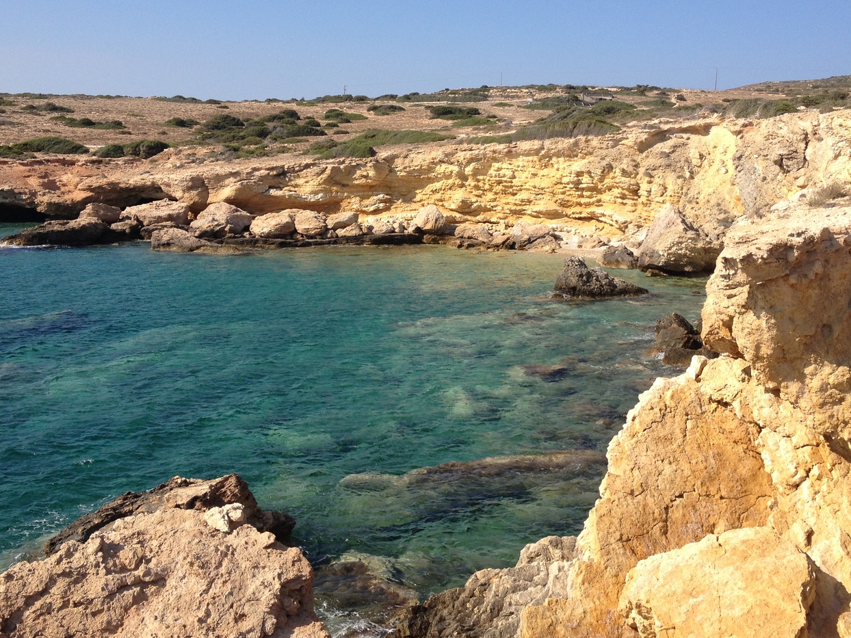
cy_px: 250
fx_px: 1106
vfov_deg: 32.1
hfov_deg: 42.1
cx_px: 442
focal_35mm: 45
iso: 50
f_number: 2.4
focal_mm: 4.28
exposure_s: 1/1623
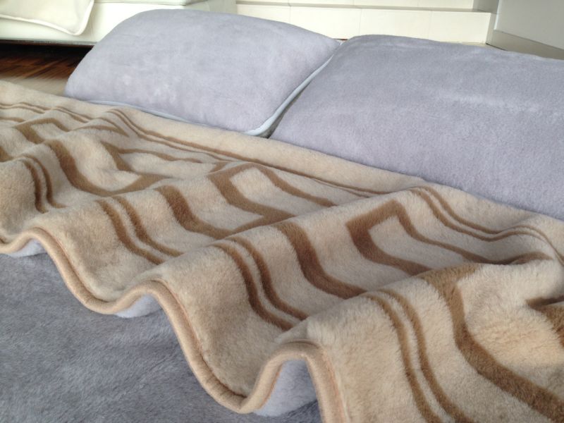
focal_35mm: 33
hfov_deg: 55.4
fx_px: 538
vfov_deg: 42.9
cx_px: 282
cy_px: 212
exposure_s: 1/130
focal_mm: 4.12
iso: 50
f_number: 2.4
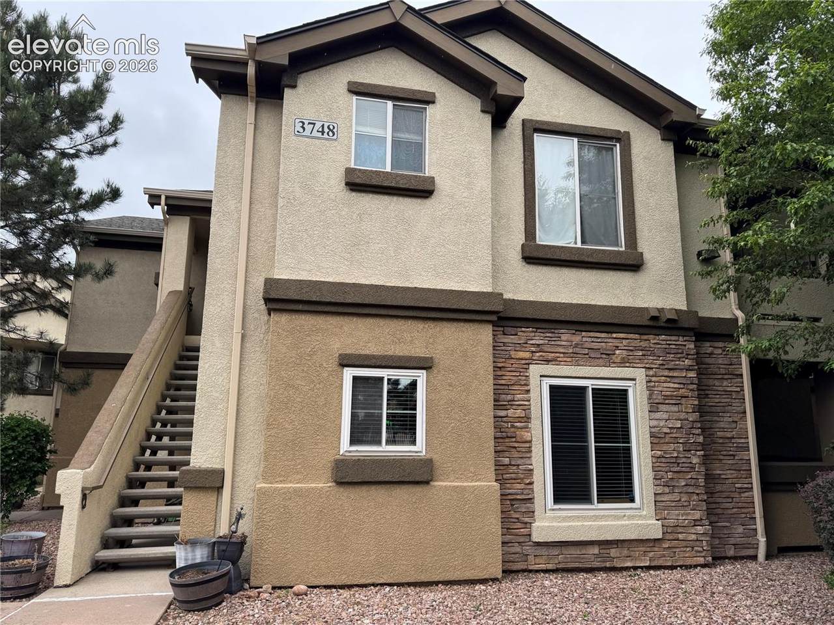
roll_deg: -1.5
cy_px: 312
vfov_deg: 56.8
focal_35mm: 24
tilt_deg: +10.6
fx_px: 578
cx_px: 417
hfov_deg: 71.6
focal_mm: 6.76
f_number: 1.78
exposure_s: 1/700
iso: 80
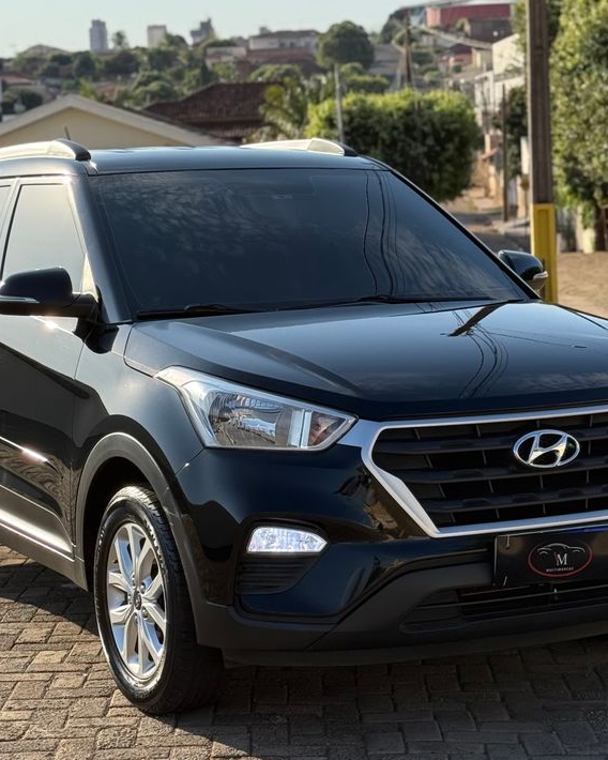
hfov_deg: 24.2
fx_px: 1417
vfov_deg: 30.0
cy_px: 381
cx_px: 290
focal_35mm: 63
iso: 80
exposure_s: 1/1980
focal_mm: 6.76
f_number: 1.78
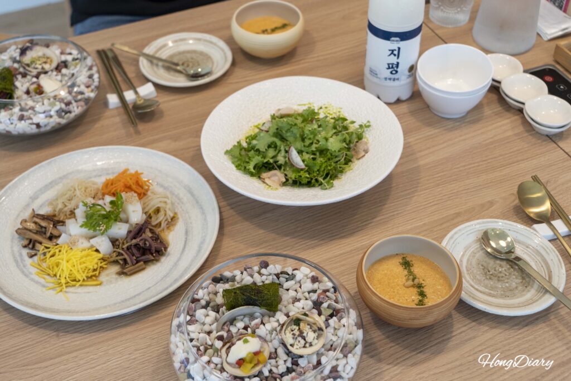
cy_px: 190
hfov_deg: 41.1
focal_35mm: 48
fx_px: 761
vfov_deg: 28.1
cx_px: 286
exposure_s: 1/160
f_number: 5.6
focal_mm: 48
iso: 800
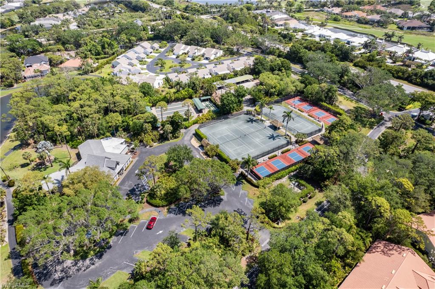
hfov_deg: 78.6
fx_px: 266
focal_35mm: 22
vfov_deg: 57.1
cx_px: 218
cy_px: 144
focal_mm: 8.38
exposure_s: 1/1250
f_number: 2.8
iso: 100
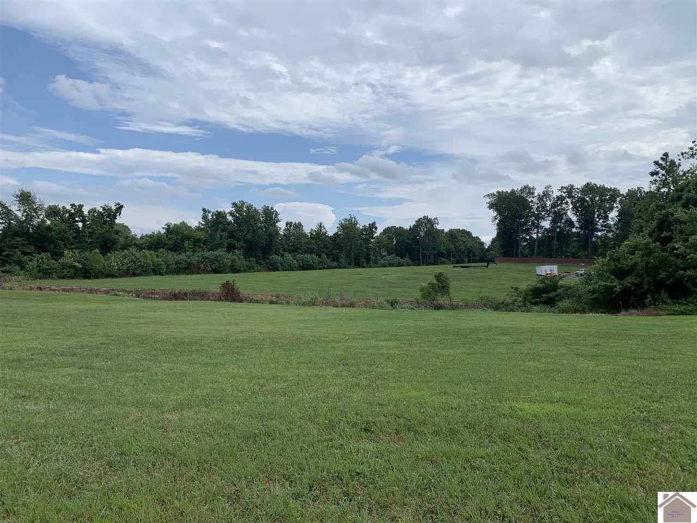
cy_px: 262
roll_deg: -2.2
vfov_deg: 53.1
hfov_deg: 67.3
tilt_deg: +0.5
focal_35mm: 26
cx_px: 348
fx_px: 524
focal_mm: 4.25
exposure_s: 1/4098
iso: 25
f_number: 1.8
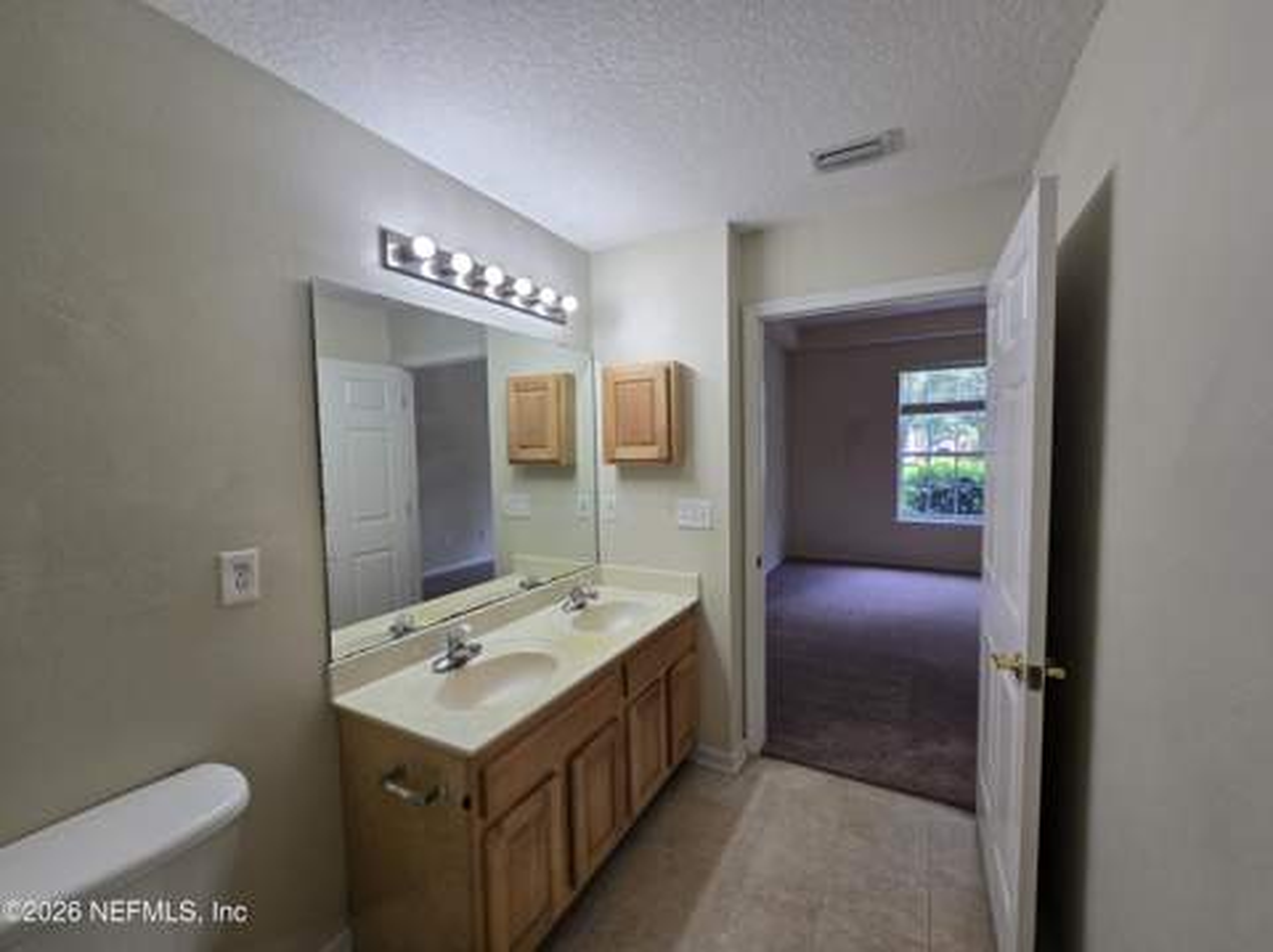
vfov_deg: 89.8
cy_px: 476
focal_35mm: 13
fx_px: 478
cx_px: 636
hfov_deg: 106.2
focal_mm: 2.2
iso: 50
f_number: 2.2
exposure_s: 1/60
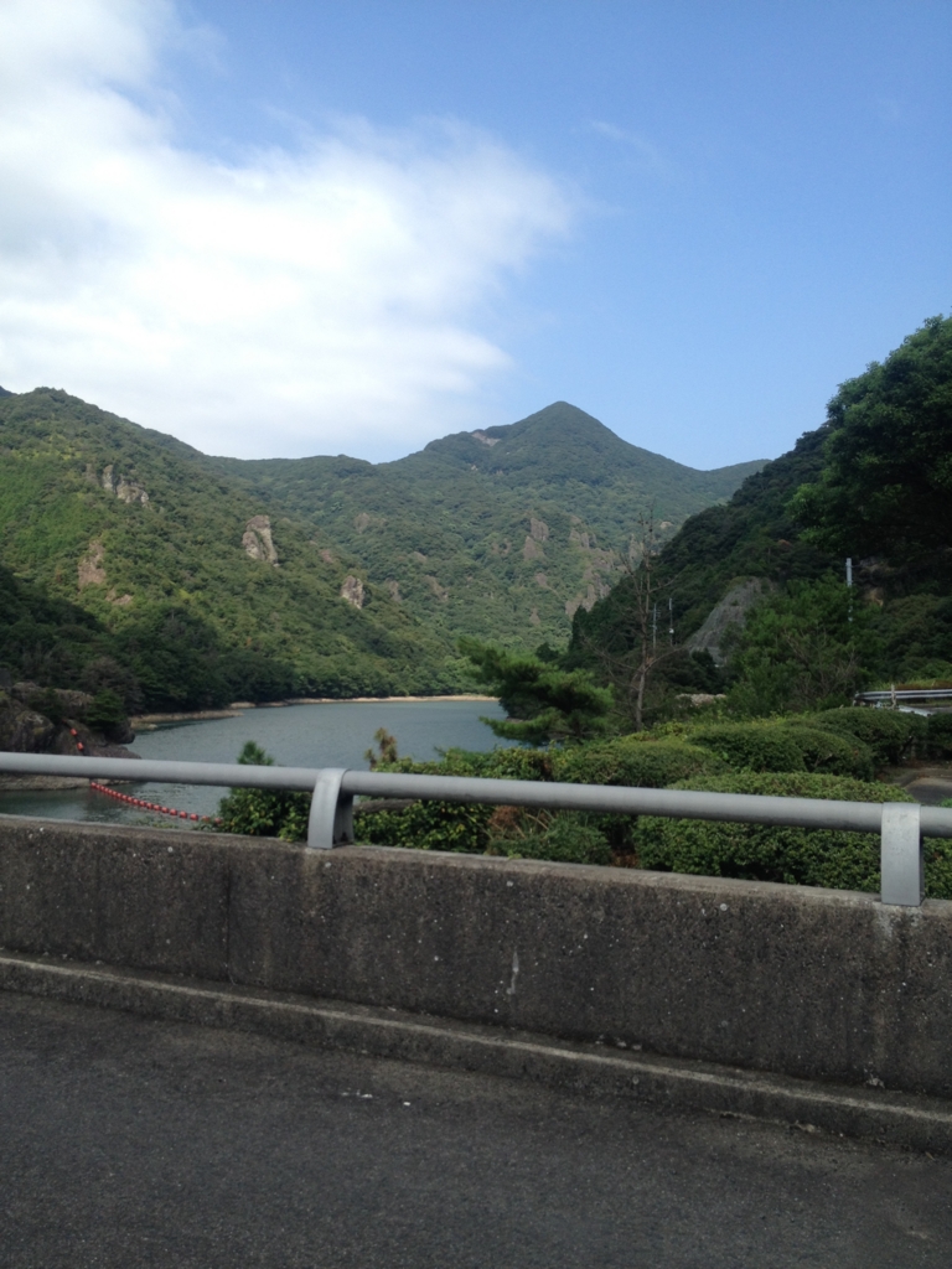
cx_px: 476
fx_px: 1283
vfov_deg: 52.6
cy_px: 634
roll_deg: -0.4
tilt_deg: +1.3
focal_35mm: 35
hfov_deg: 40.7
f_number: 2.4
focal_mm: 4.28
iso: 50
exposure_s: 1/1126
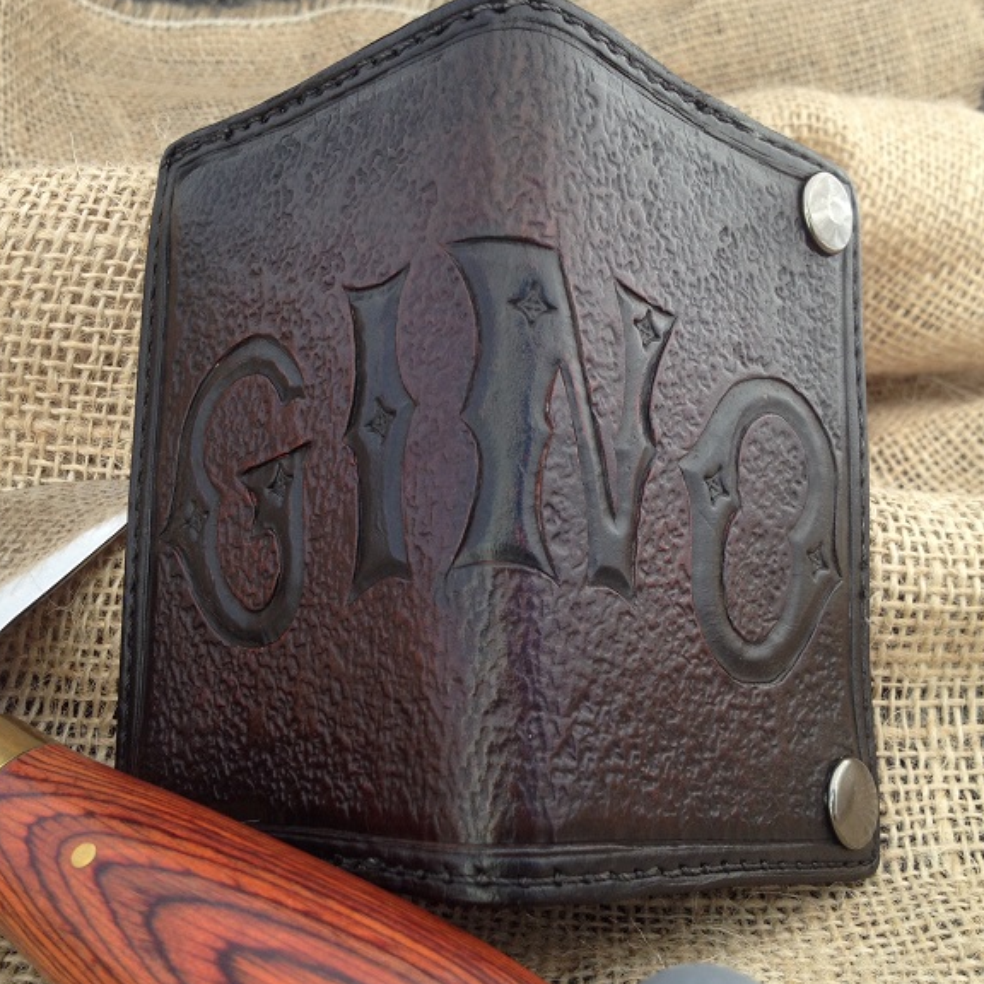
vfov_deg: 39.2
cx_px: 494
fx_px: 1383
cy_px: 509
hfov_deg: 39.2
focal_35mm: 43
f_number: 2.4
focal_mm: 4.28
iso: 50
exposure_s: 1/274
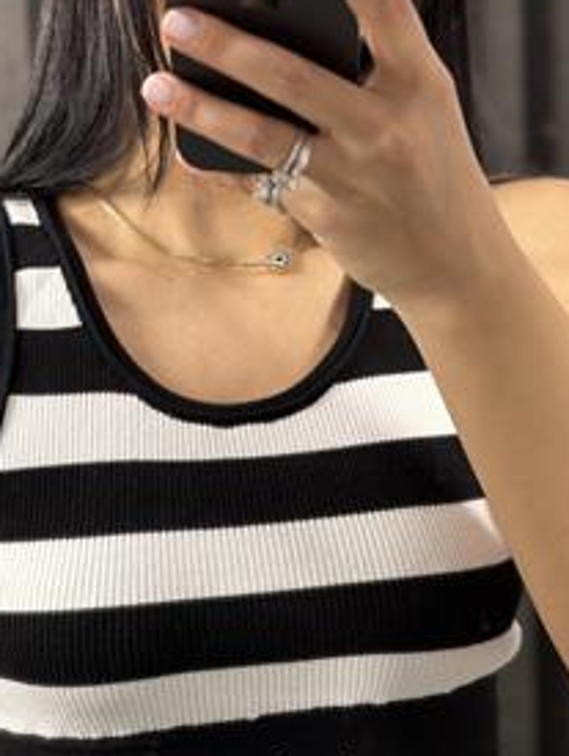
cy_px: 493
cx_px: 190
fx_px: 1574
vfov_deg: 26.9
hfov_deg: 20.4
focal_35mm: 72
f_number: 1.78
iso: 80
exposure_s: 1/50
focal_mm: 6.86
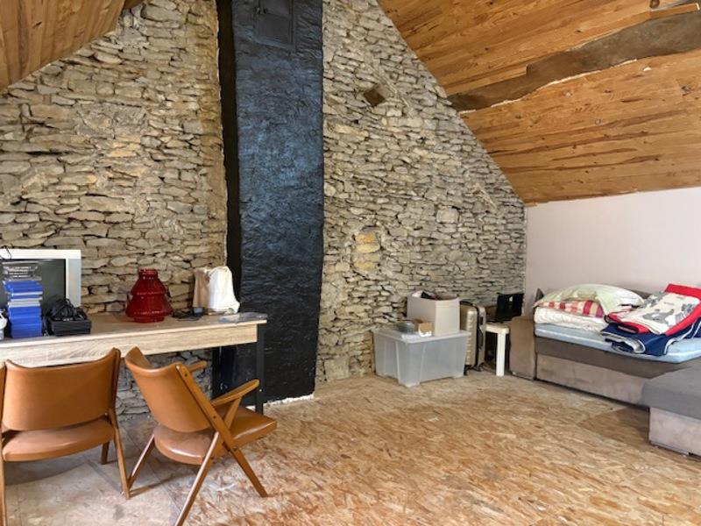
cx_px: 350
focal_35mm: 26
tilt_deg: -3.9
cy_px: 263
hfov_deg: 67.3
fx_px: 527
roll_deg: -0.6
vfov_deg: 53.1
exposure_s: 1/25
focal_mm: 5.96
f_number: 1.6
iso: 500
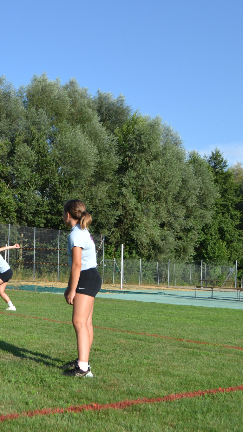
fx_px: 595
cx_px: -4
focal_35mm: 52
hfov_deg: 22.1
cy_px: 216
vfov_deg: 39.9
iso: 400
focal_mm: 22
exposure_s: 1/1250
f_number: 5.6
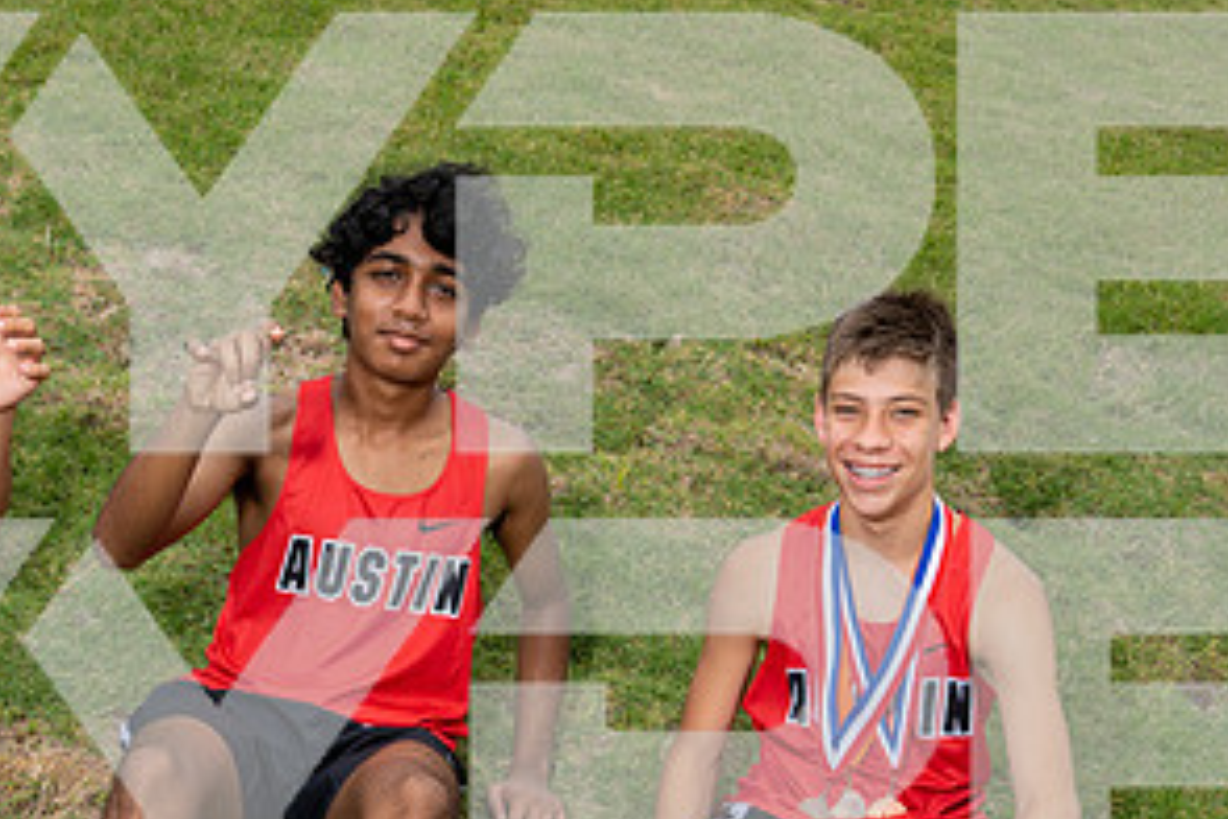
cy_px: 742
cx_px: 388
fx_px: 2217
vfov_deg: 20.5
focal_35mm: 65
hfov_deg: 30.7
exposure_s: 1/250
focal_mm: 33
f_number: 7.1
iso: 100
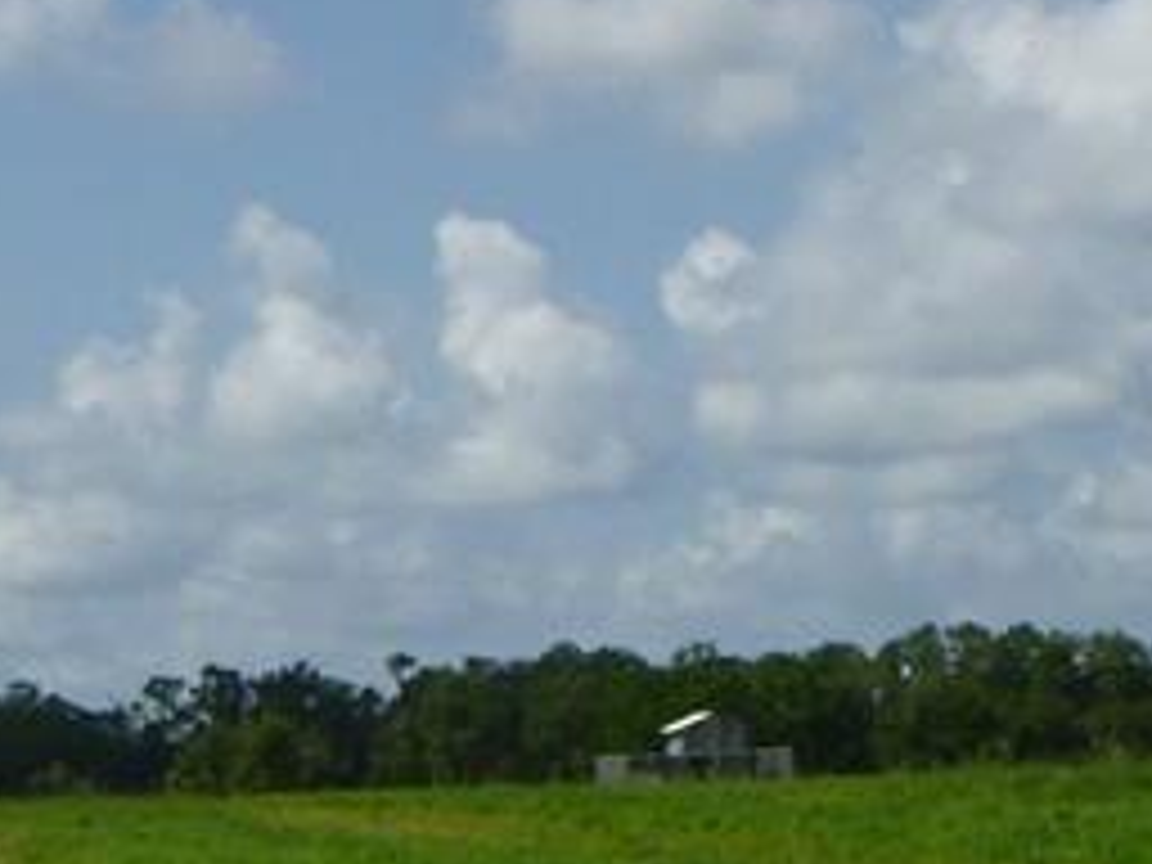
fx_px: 5458
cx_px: 252
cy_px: 760
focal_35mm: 164
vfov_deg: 9.0
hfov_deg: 12.0
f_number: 4.6
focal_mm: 7.3
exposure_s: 1/800
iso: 100
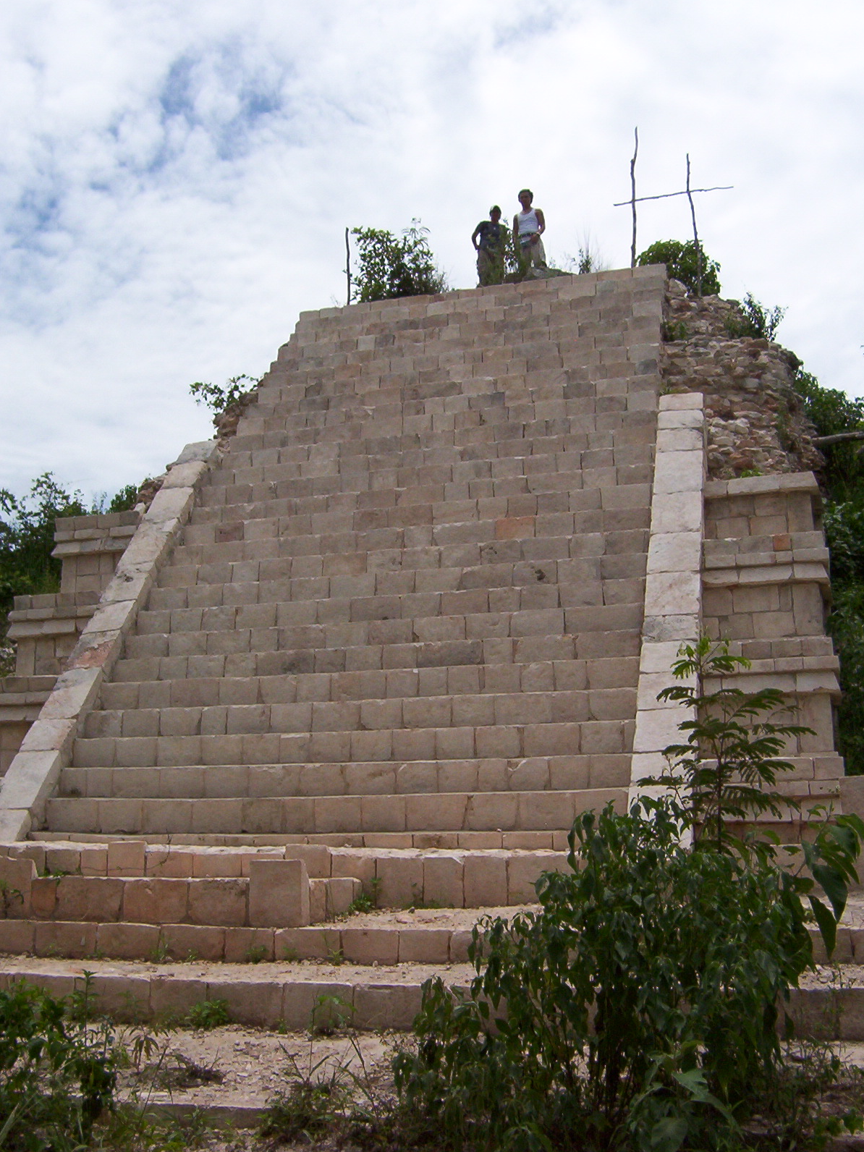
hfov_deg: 38.7
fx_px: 1231
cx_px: 433
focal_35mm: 37
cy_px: 580
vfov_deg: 50.1
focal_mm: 5.54
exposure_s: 1/1580
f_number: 5.24
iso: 100
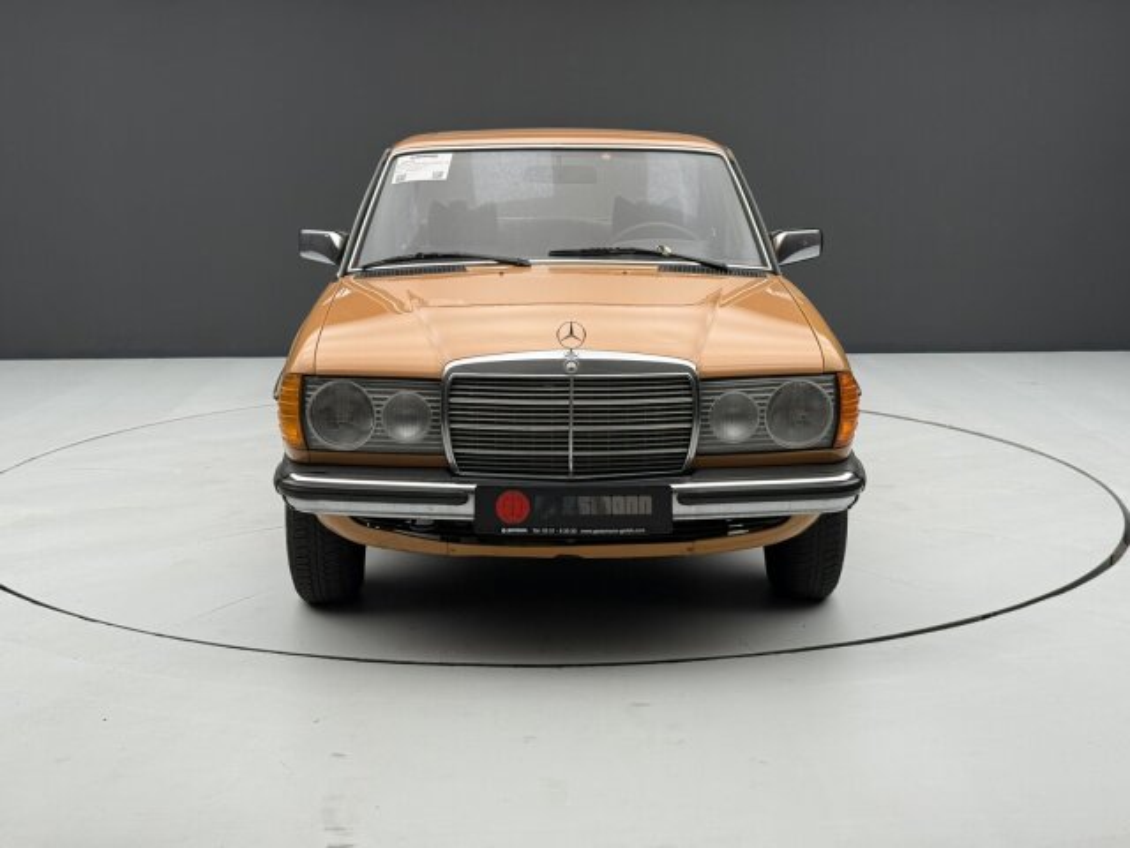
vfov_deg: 30.3
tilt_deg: -10.2
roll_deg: -0.1
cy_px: 424
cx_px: 565
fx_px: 1567
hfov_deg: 39.7
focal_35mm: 48
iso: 100
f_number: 1.78
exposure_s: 1/100
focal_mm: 6.76
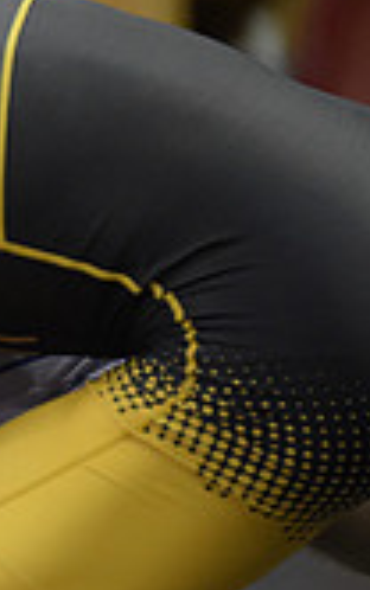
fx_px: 11435
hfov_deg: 1.8
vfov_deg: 3.0
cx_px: -591
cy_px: 323
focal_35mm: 710
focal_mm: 200
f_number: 2.8
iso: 5000
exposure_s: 1/1250
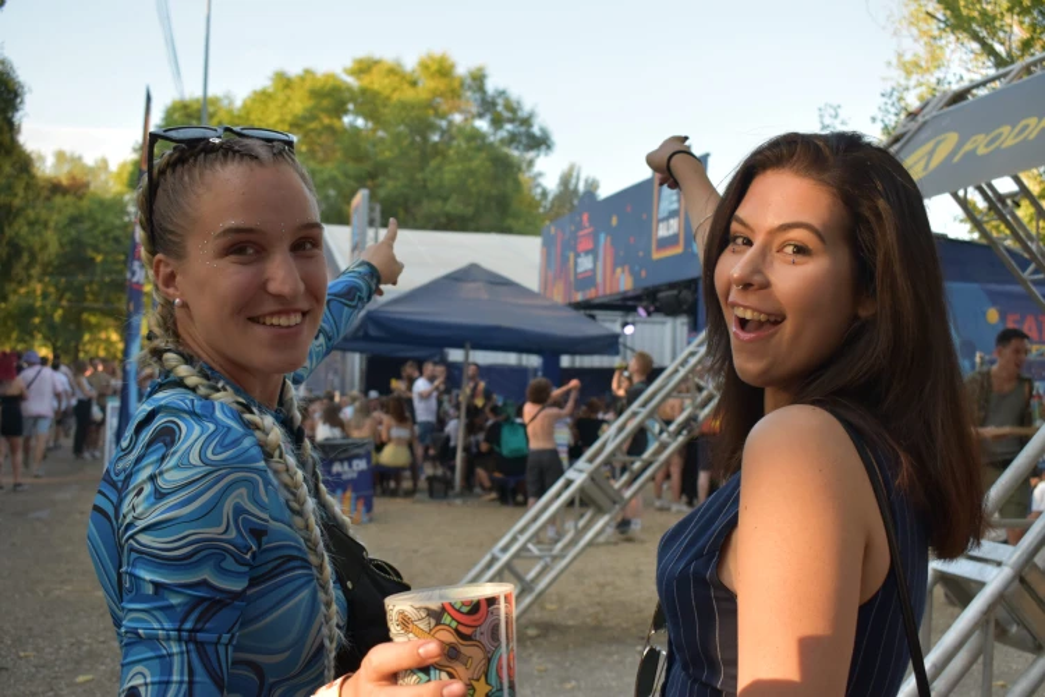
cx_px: 522
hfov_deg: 51.3
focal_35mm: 38
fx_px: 1088
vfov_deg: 35.5
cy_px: 348
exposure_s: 1/250
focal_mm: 25
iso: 360
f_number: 5.6
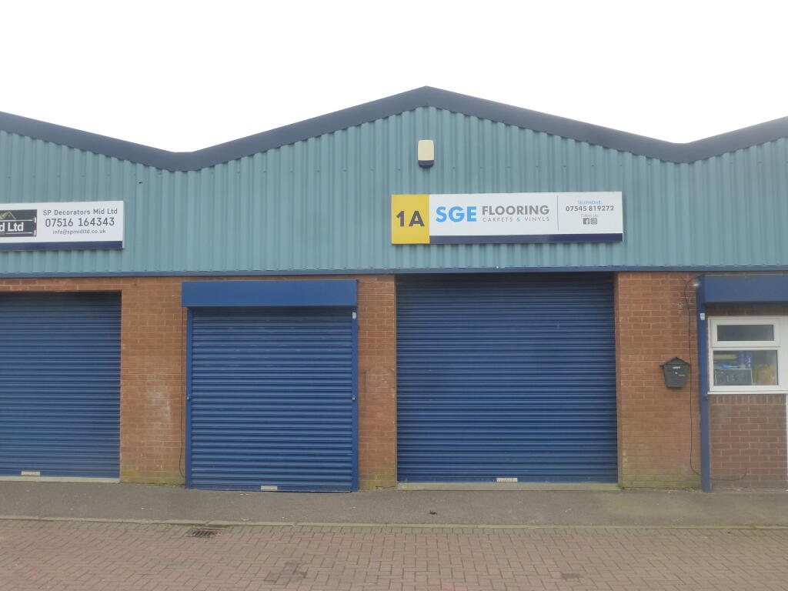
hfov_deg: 51.4
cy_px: 296
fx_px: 820
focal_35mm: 36
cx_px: 394
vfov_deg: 39.7
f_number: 4
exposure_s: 1/400
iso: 160
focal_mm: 6.4
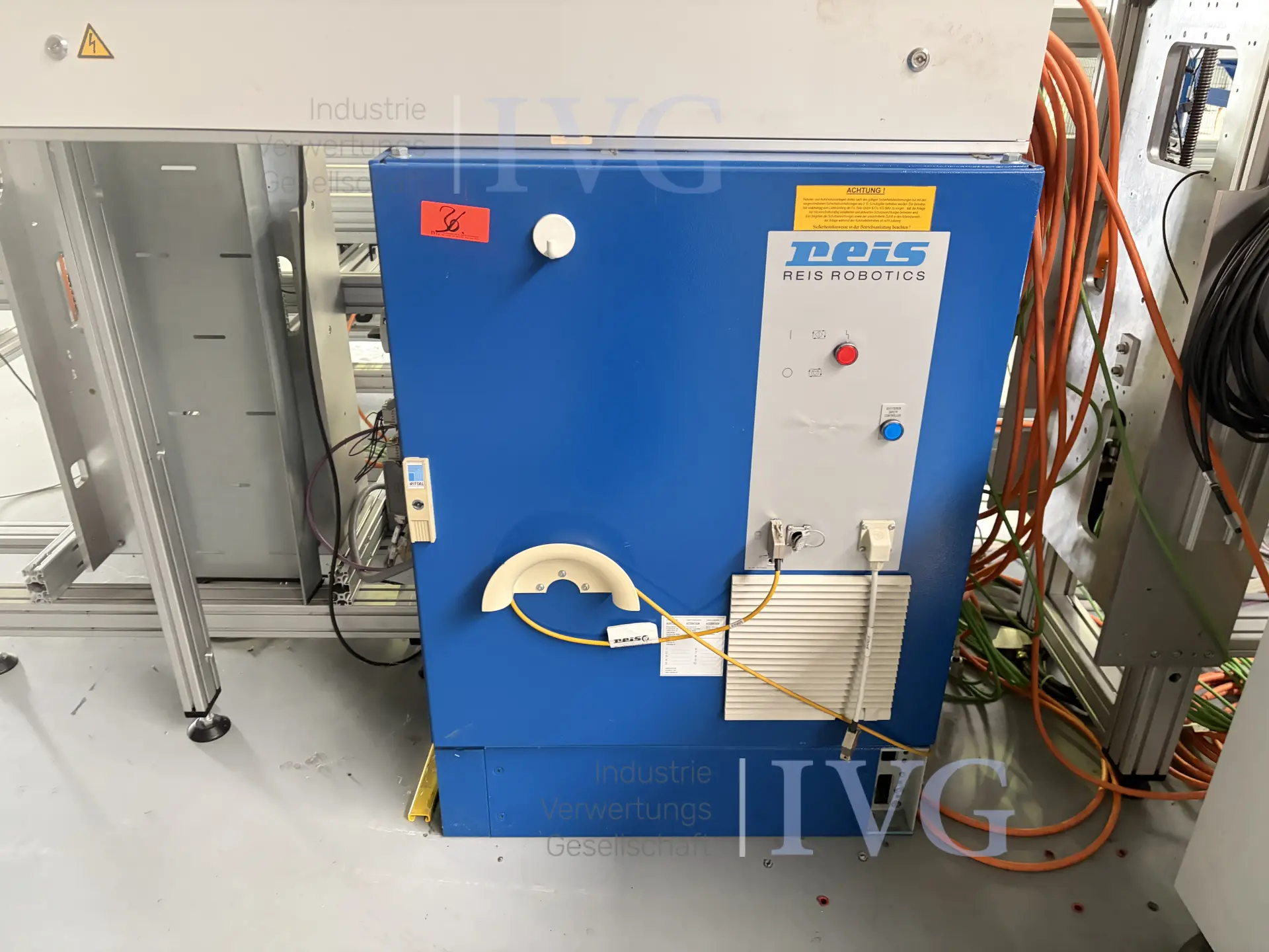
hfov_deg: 67.3
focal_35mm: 26
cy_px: 476
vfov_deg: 53.1
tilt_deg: -25.9
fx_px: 953
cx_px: 634
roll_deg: -0.6
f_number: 1.6
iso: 640
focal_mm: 5.96
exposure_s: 1/25
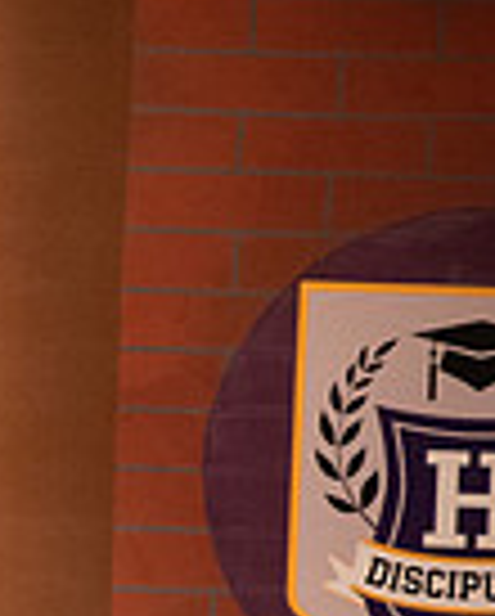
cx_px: -778
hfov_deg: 1.2
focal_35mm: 1271
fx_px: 23224
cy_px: 719
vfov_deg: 1.5
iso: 7200
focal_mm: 320
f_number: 6.3
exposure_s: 1/200
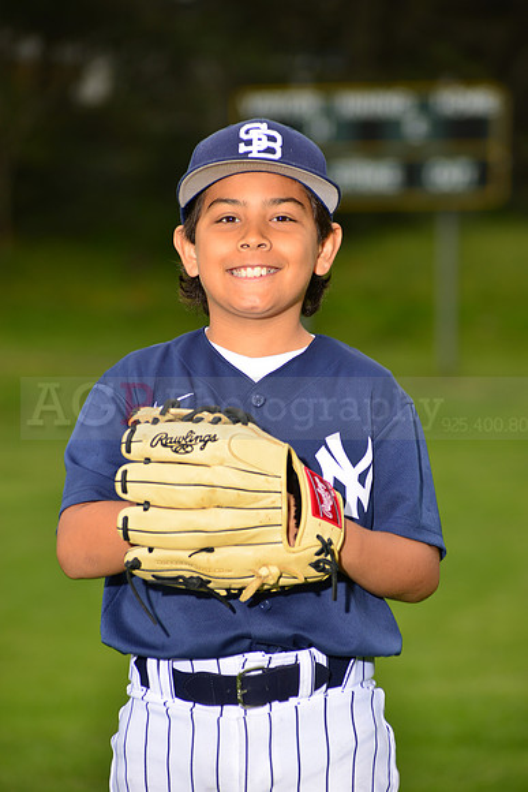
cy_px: 396
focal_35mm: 200
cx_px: 264
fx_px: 4397
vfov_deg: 10.3
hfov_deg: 6.9
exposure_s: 1/200
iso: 200
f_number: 6.3
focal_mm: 200
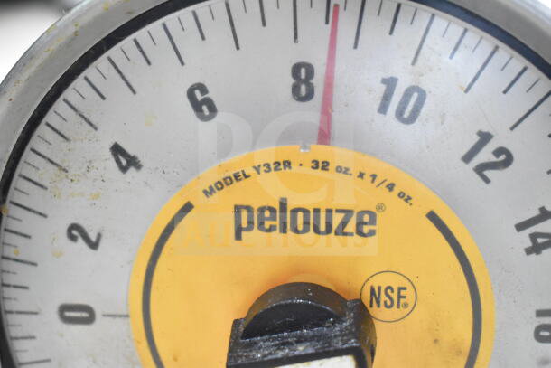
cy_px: 184
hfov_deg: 36.9
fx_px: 827
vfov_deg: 25.1
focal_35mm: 54
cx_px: 276
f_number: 4.8
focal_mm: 36
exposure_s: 1/60
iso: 9000
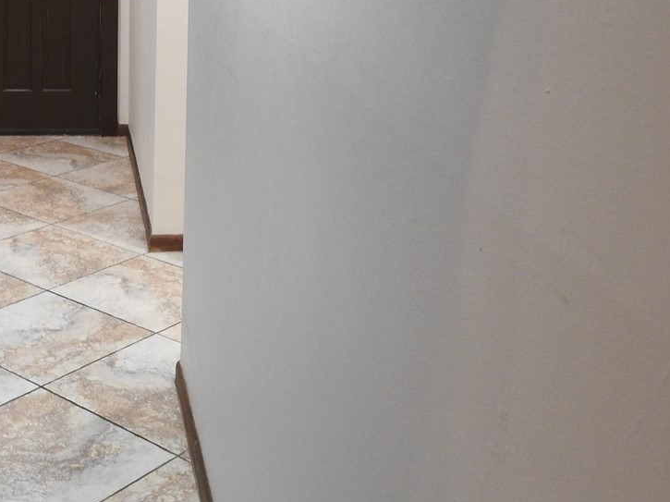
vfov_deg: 27.0
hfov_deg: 33.8
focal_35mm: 53
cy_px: 98
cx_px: 40
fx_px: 1025
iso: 220
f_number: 3.3
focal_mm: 4.3
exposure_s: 1/30
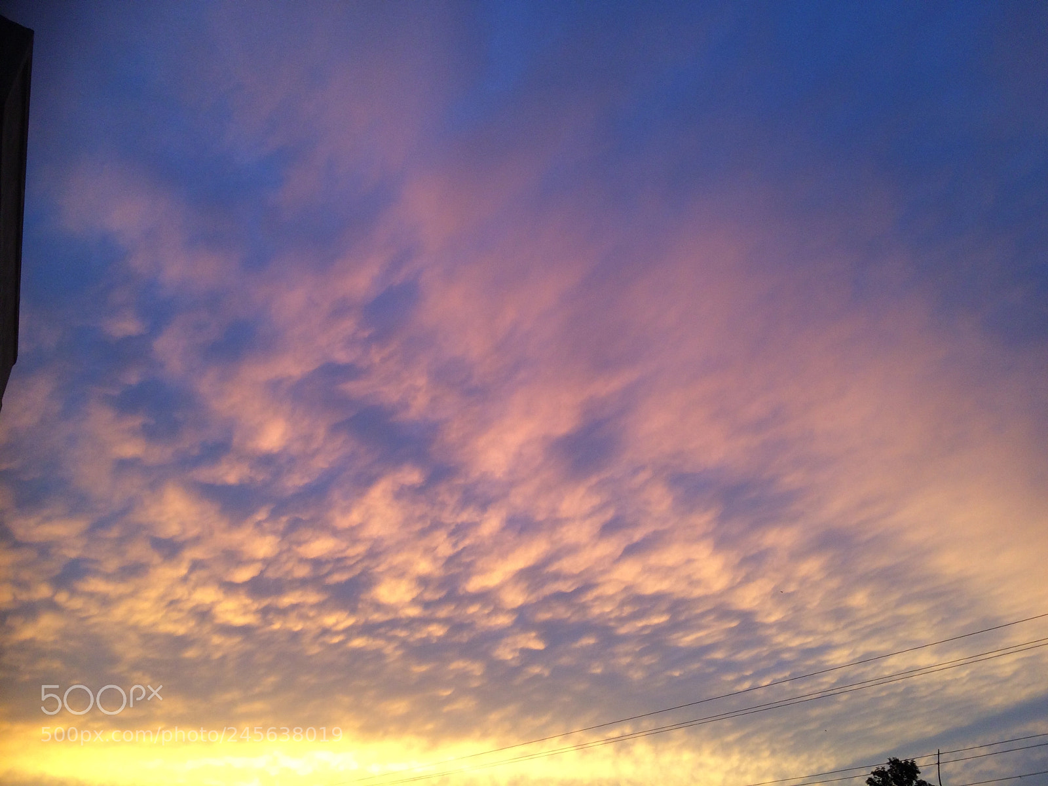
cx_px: 524
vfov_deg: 48.2
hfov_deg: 61.7
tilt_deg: +31.7
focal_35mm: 29
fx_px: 878
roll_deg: +1.6
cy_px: 393
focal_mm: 4.15
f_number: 2.2
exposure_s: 1/50
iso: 40
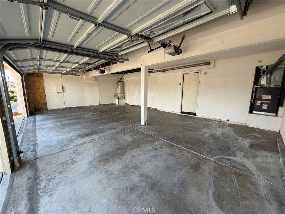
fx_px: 115
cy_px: 107
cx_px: 142
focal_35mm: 14
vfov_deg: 85.7
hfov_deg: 102.1
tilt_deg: -9.8
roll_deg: +0.1
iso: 50
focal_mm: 2.22
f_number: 2.2
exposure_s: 1/121
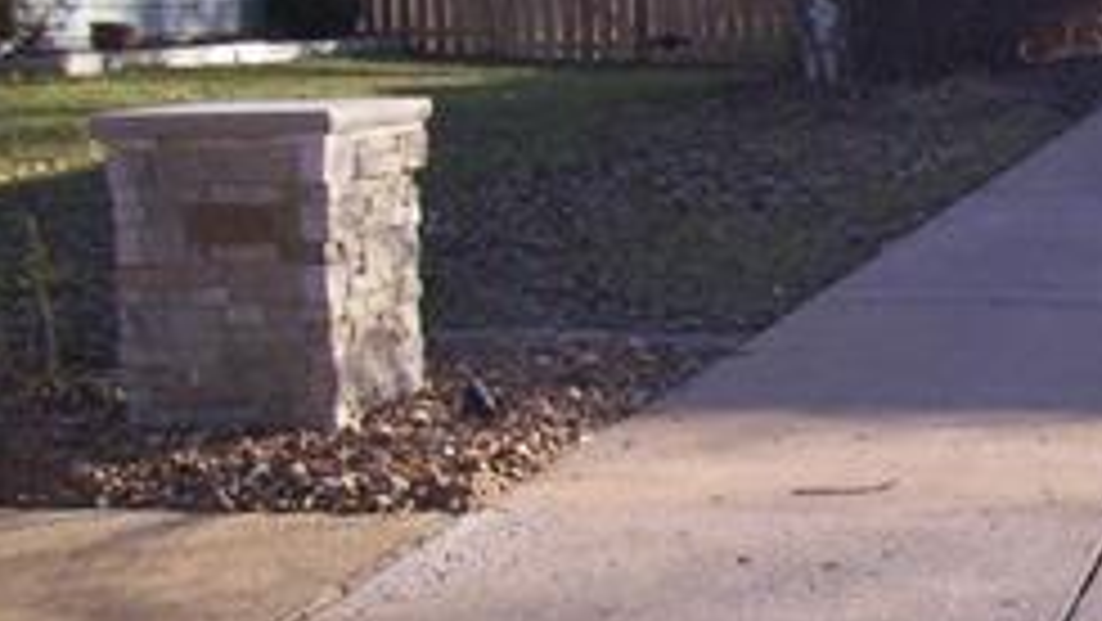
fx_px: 2660
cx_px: 1205
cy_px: 387
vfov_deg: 13.3
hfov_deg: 22.2
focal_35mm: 91
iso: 80
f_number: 2.9
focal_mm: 5.7
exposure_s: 1/400
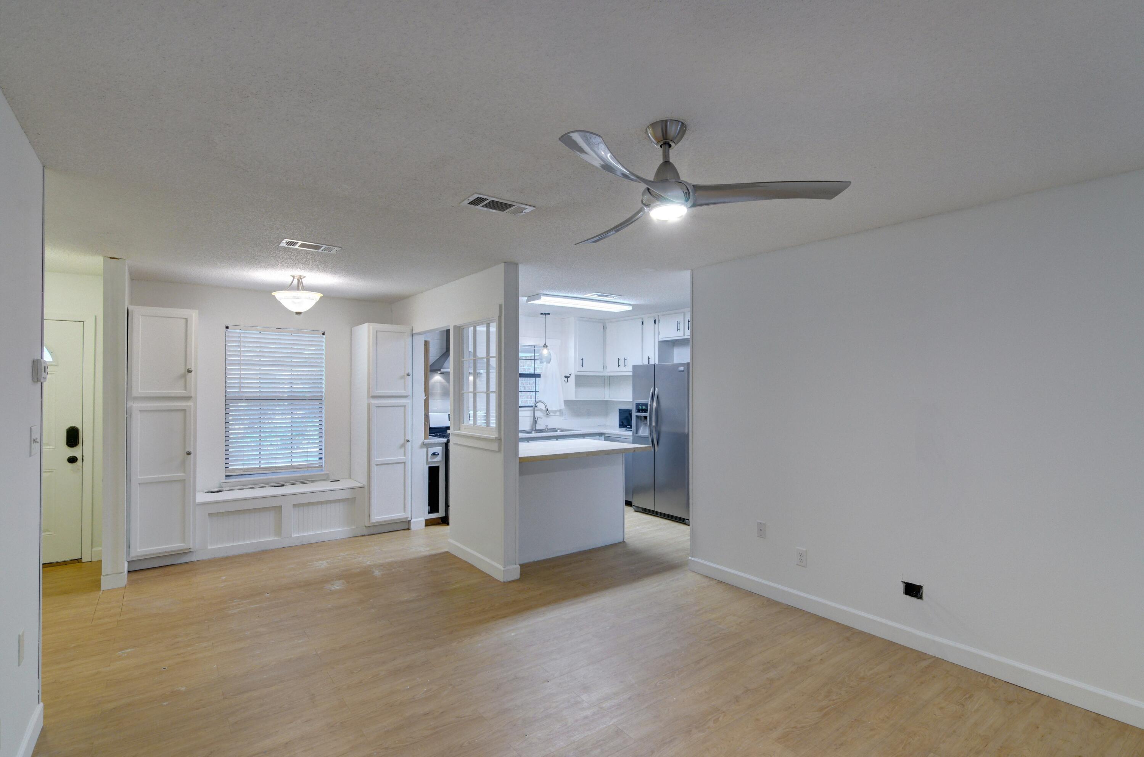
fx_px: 523
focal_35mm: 16
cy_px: 378
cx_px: 572
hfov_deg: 95.1
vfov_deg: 71.8
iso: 400
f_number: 9
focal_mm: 11
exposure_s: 1/30
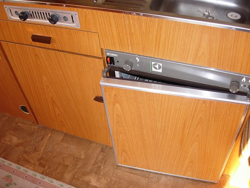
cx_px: 125
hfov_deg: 49.0
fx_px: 274
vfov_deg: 37.7
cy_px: 94
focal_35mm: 38
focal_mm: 7.8
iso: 79
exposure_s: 1/33.9
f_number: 2.8
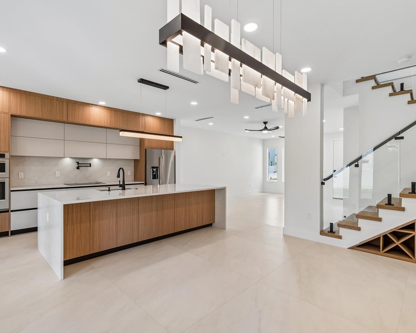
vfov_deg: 77.0
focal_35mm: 17
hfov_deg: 89.6
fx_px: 209
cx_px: 202
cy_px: 166
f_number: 7.1
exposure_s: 1/40
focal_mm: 10
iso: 100
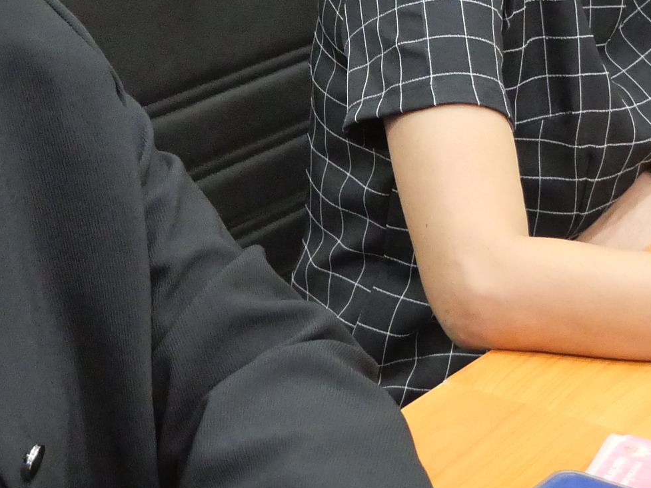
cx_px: 116
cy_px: 75
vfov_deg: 11.5
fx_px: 2406
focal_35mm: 128
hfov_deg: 15.3
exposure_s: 1/60
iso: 3200
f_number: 3.8
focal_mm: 17
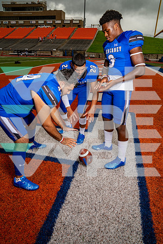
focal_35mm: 25
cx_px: 82
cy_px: 122
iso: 100
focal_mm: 25
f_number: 8
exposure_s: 1/250
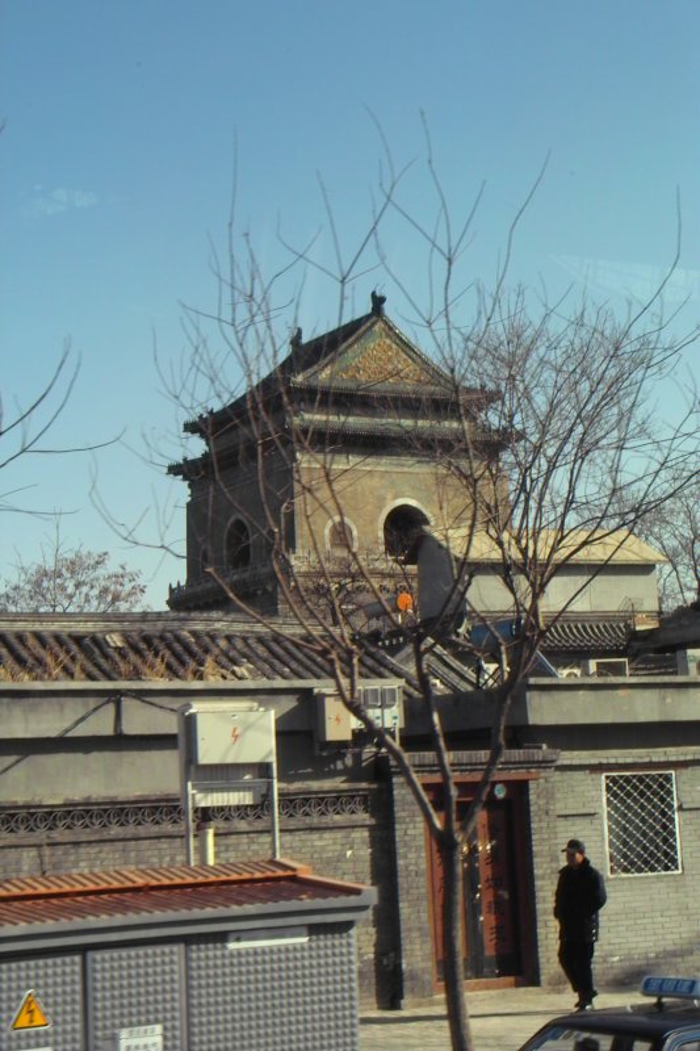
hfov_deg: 18.7
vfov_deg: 27.7
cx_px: 350
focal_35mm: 73
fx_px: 2130
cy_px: 526
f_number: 14
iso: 400
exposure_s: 1/320
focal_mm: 42
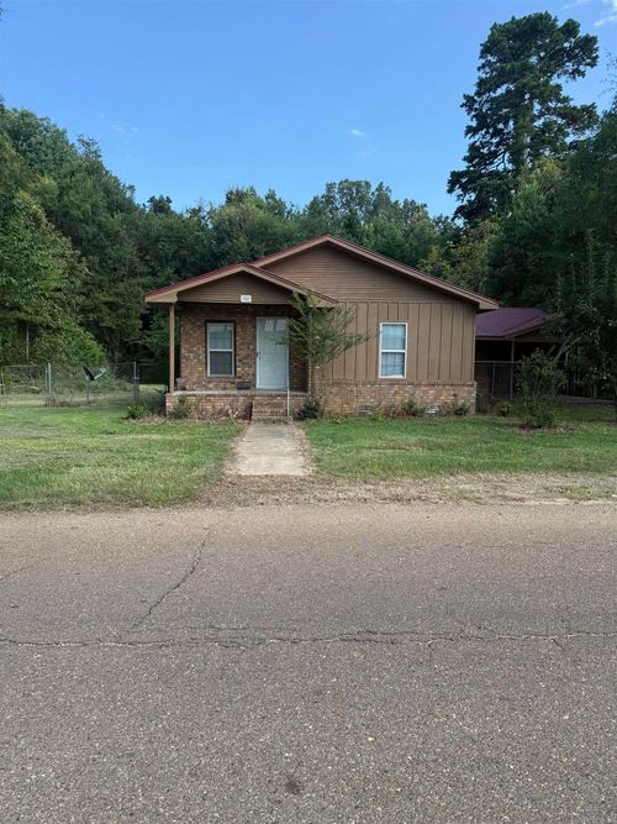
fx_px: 571
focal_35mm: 24
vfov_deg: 71.6
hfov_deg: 56.8
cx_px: 308
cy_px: 412
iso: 80
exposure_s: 1/1361
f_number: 1.78
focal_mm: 6.76
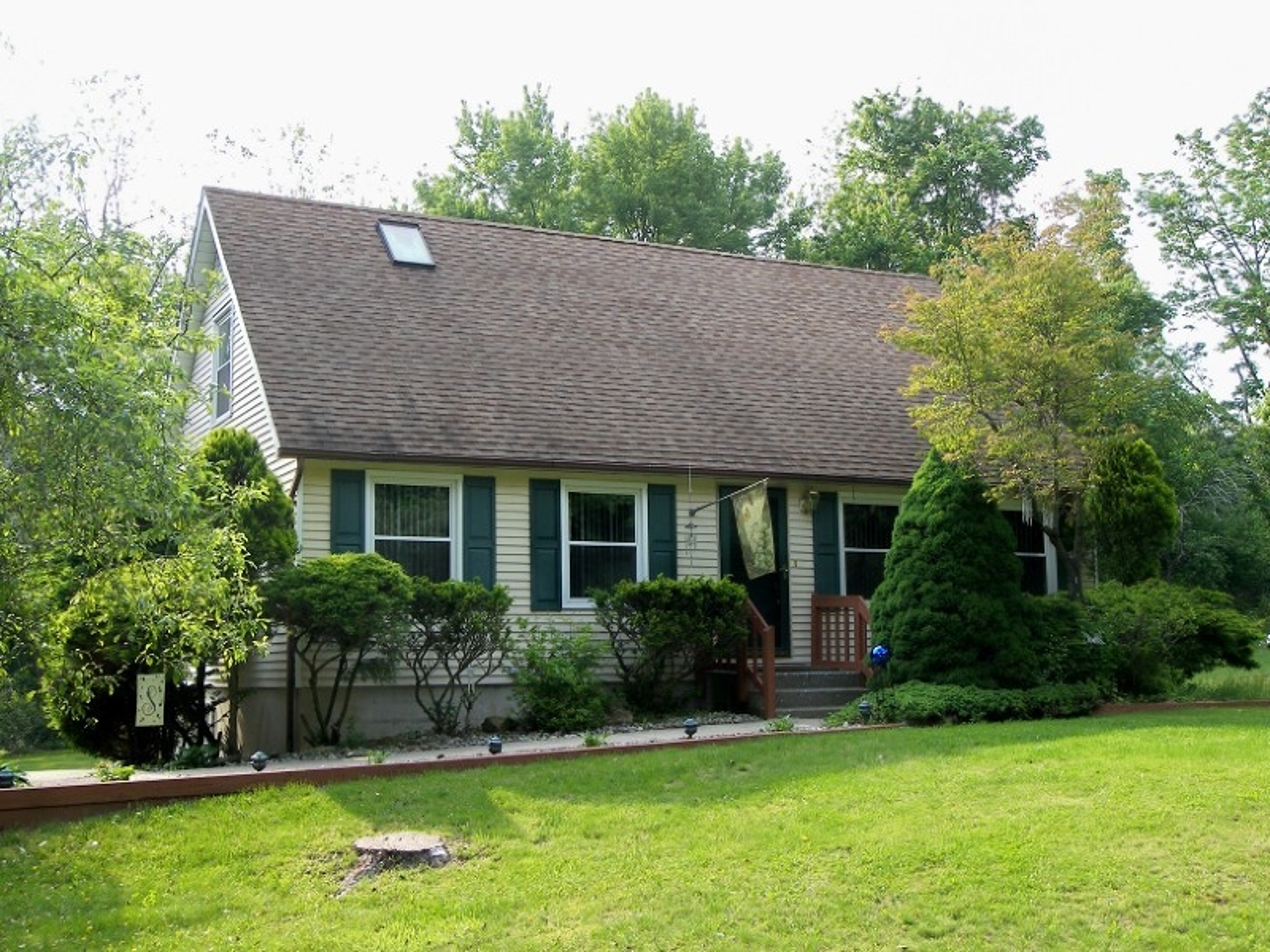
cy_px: 476
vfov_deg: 32.2
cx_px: 635
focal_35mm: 45
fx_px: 1651
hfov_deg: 42.1
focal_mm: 9.4
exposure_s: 1/200
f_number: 3.6
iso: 50
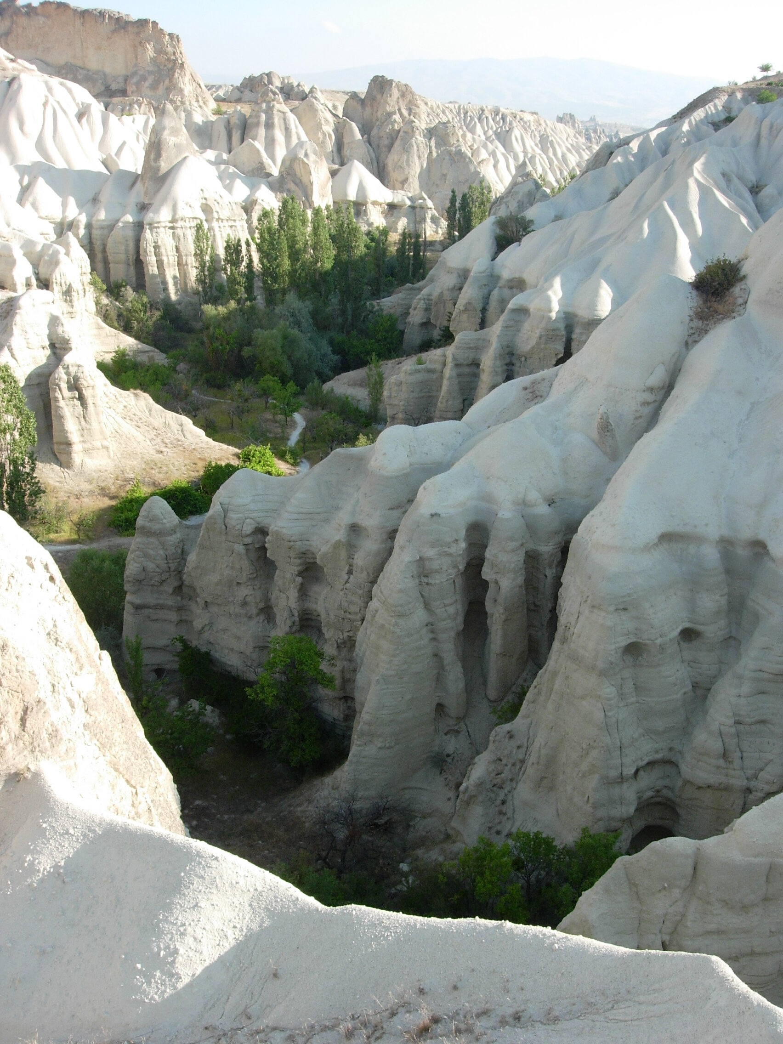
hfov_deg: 37.7
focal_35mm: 38
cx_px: 392
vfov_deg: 49.0
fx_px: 1146
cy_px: 522
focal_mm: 7.8
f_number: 4.8
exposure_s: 1/264
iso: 79
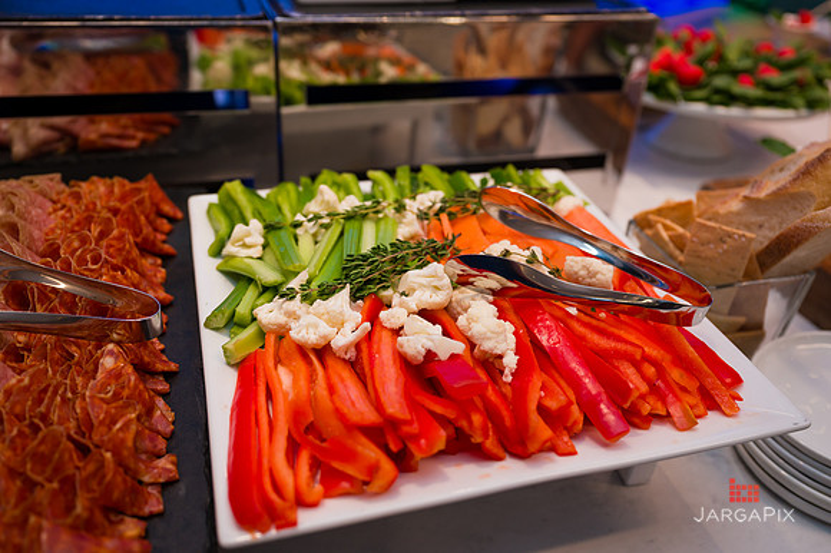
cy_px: 273
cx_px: 417
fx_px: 733
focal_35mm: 32
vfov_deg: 41.4
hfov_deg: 59.1
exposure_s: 1/160
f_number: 3.2
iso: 400
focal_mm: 29
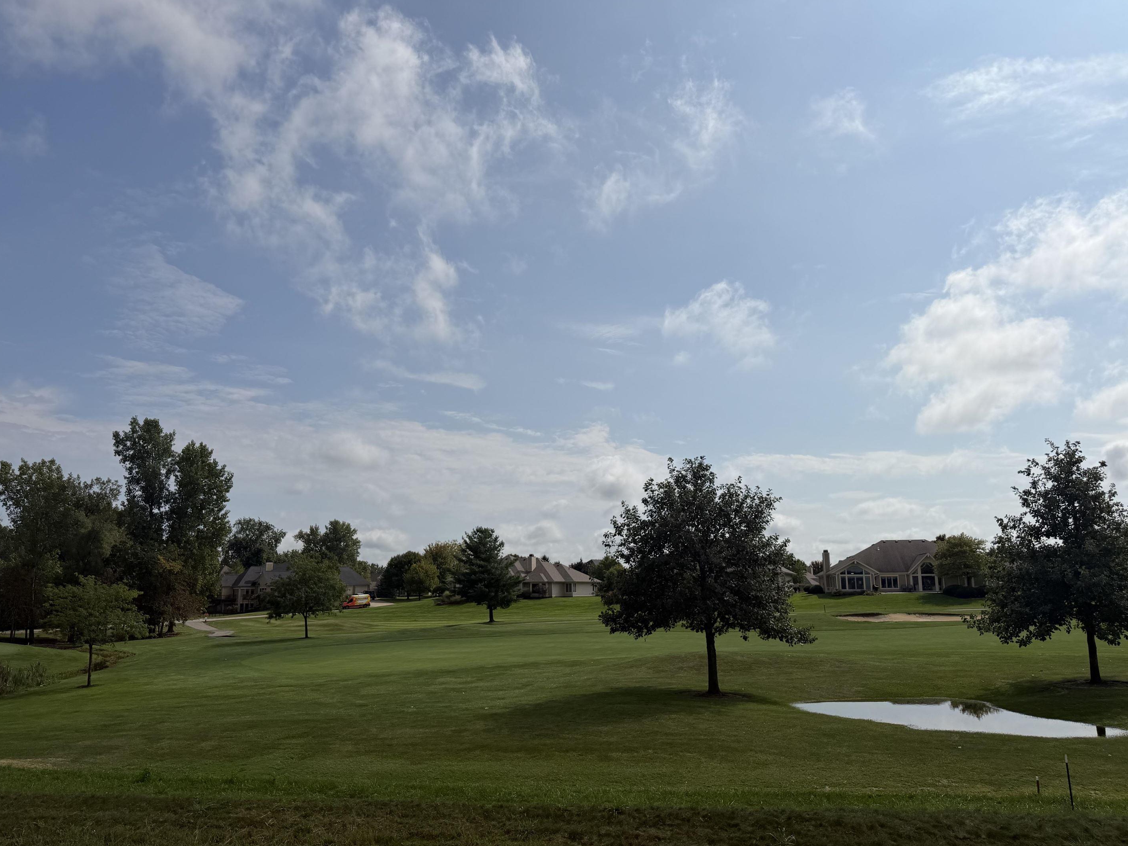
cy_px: 454
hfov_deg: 67.3
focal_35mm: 26
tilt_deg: +9.3
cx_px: 549
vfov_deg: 53.0
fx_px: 847
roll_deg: +0.4
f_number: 1.78
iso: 80
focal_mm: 6.76
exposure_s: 1/17544
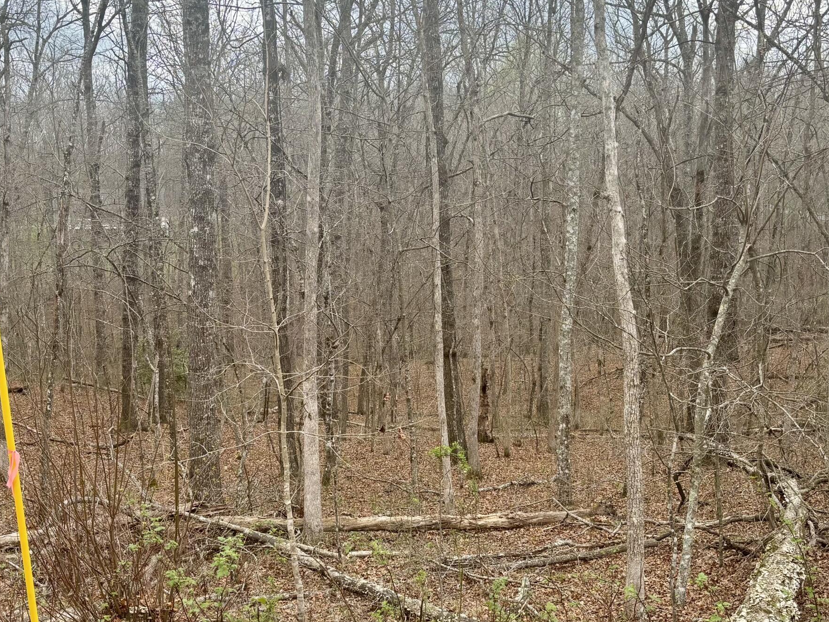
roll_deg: +0.5
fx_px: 1054
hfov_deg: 42.9
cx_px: 396
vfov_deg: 32.9
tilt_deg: -5.8
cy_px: 315
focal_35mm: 44
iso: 50
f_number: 1.6
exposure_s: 1/1007
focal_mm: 5.96
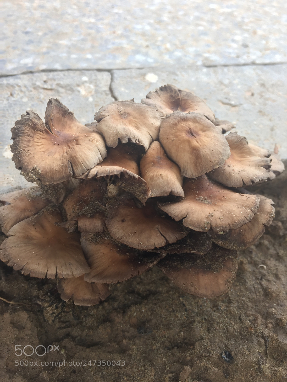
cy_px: 191
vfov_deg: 61.7
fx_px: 321
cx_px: 144
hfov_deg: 48.2
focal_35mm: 29
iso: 32
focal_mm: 4.15
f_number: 2.2
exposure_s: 1/100
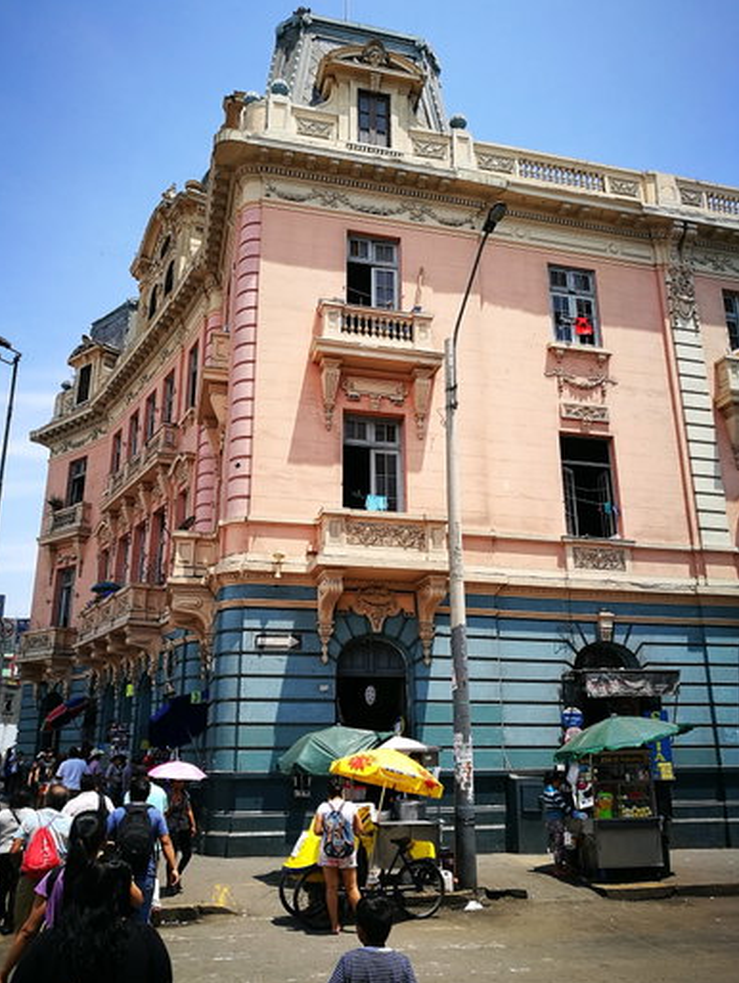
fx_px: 796
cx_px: 373
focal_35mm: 28
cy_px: 491
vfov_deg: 63.4
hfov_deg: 49.8
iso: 50
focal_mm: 4.5
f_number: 2.2
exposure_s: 1/684
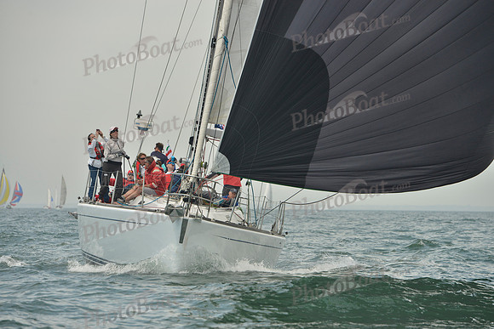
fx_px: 2333
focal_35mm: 170
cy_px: 164
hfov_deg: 12.1
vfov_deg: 8.1
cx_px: 247
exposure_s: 1/1250
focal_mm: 170
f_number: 7.1
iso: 280
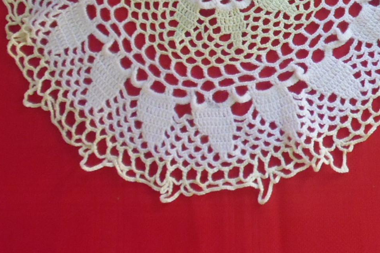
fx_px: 559
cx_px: 326
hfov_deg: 35.8
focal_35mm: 53
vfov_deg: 23.4
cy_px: -48
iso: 400
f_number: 2.8
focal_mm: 4.3
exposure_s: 1/10
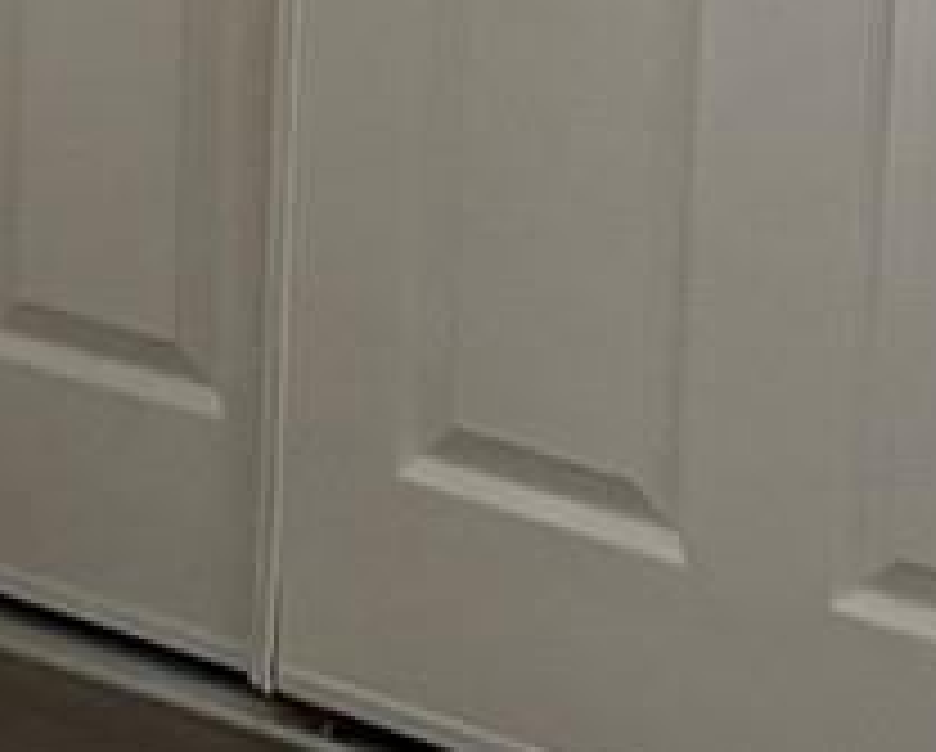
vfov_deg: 7.7
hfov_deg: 9.6
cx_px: -508
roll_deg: -1.3
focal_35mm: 195
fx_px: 5409
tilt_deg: -7.7
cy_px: -554
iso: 80
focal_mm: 5.7
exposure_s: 1/60
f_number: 1.5
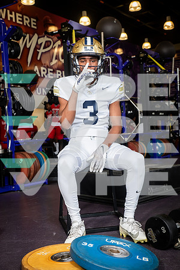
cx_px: 90
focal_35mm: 48
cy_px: 135
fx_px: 360
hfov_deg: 28.1
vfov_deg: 41.1
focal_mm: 48
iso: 500
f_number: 5.6
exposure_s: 1/250
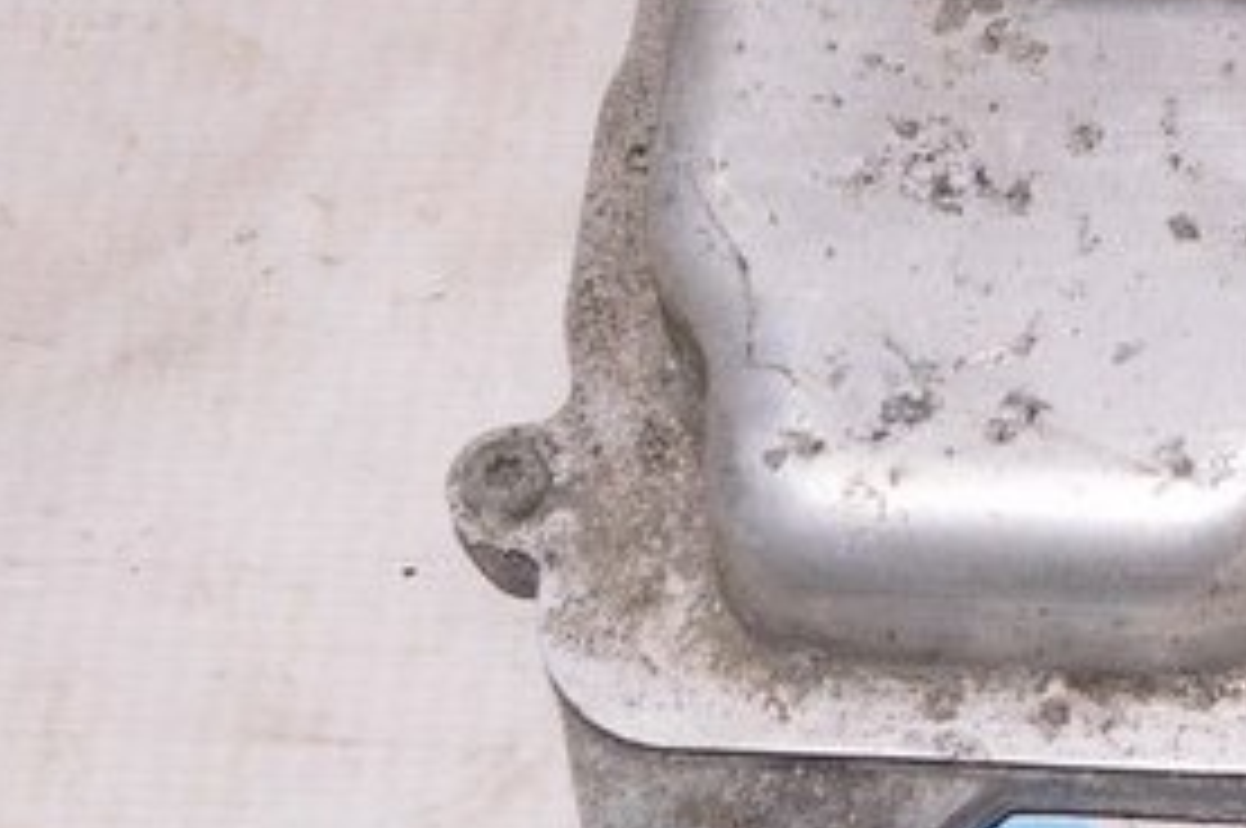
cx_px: 1700
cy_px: -254
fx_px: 4598
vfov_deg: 10.1
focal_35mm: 133
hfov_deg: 14.7
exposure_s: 1/200
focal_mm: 24
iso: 1600
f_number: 8
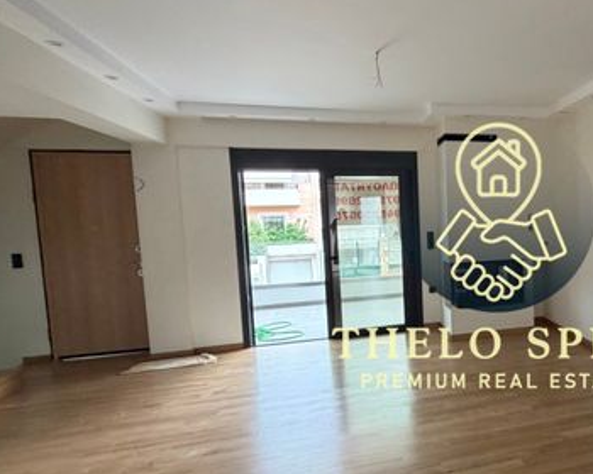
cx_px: 495
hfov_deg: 61.1
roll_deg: +0.2
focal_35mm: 25
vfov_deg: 56.8
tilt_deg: -4.3
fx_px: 439
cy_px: 251
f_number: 2.2
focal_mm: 2.22
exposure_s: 1/90
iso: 320
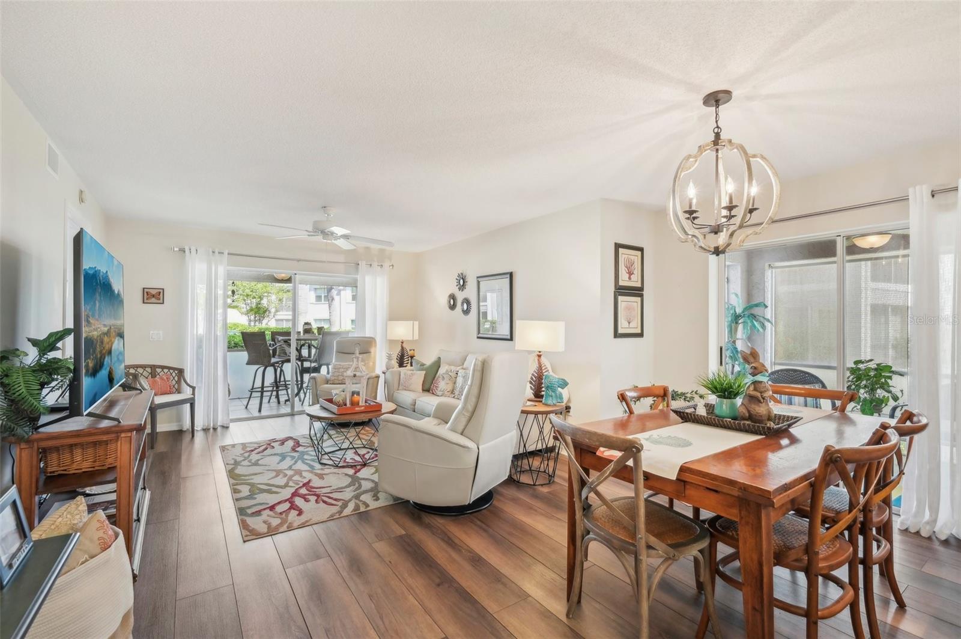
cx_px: 480
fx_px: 413
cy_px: 320
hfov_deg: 98.6
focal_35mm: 16
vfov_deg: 75.4
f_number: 8
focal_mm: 15.5
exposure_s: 1/13
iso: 400
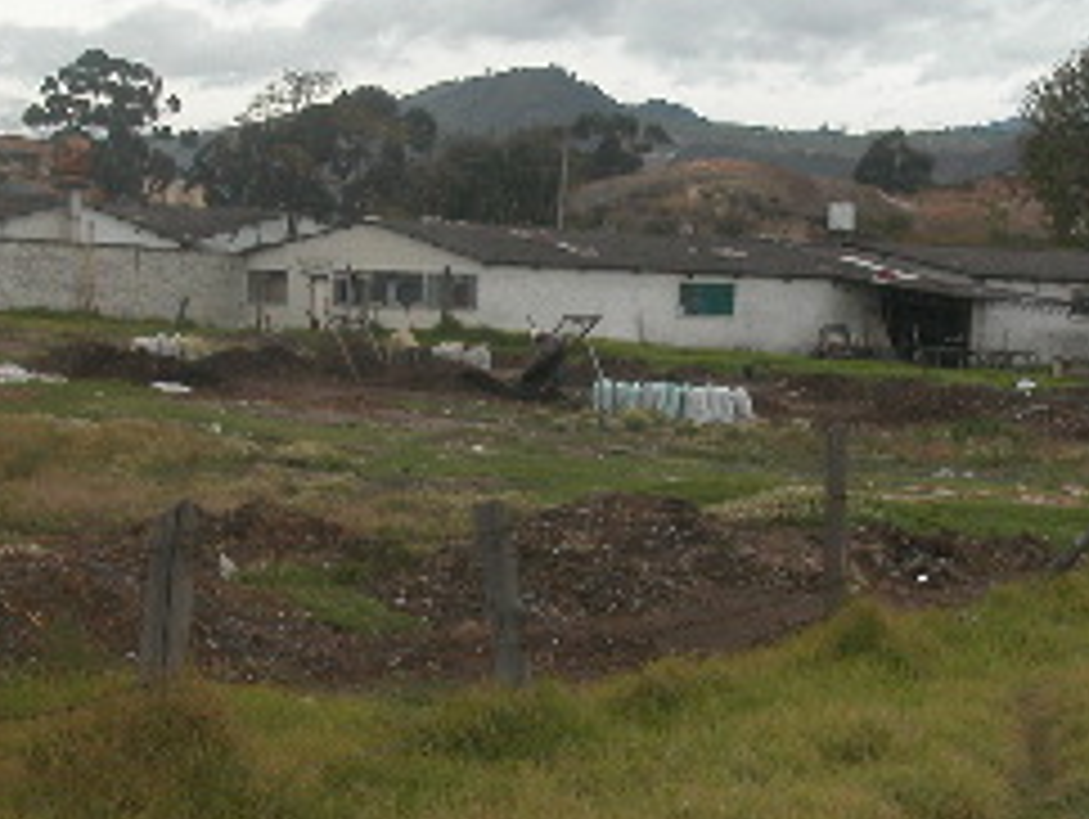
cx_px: 698
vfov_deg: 12.5
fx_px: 3747
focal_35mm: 119
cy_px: 472
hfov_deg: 16.5
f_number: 5.9
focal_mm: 11.4
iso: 100
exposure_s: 1/312
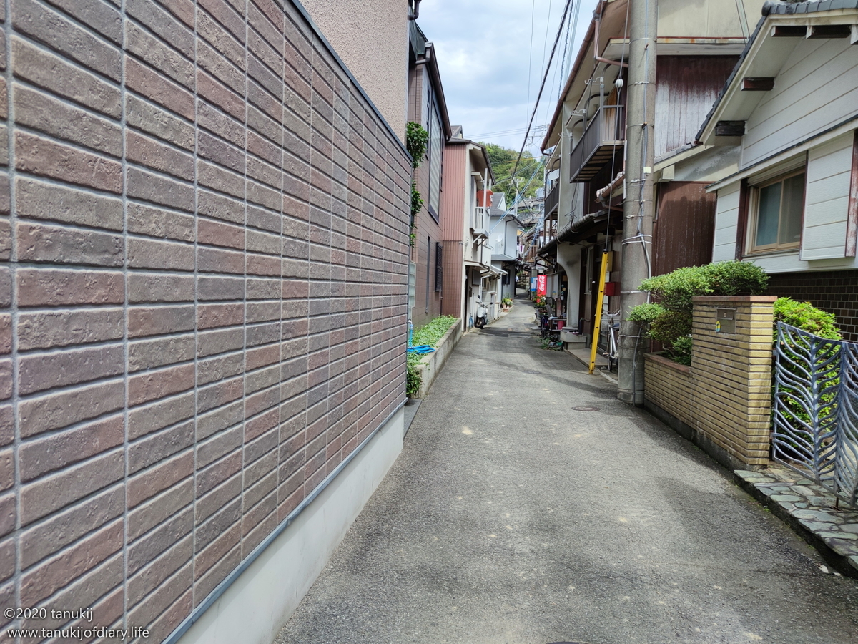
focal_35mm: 24
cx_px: 429
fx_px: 595
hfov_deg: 71.6
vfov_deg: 56.8
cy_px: 322
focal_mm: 6.72
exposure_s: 1/2429
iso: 50
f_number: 1.69
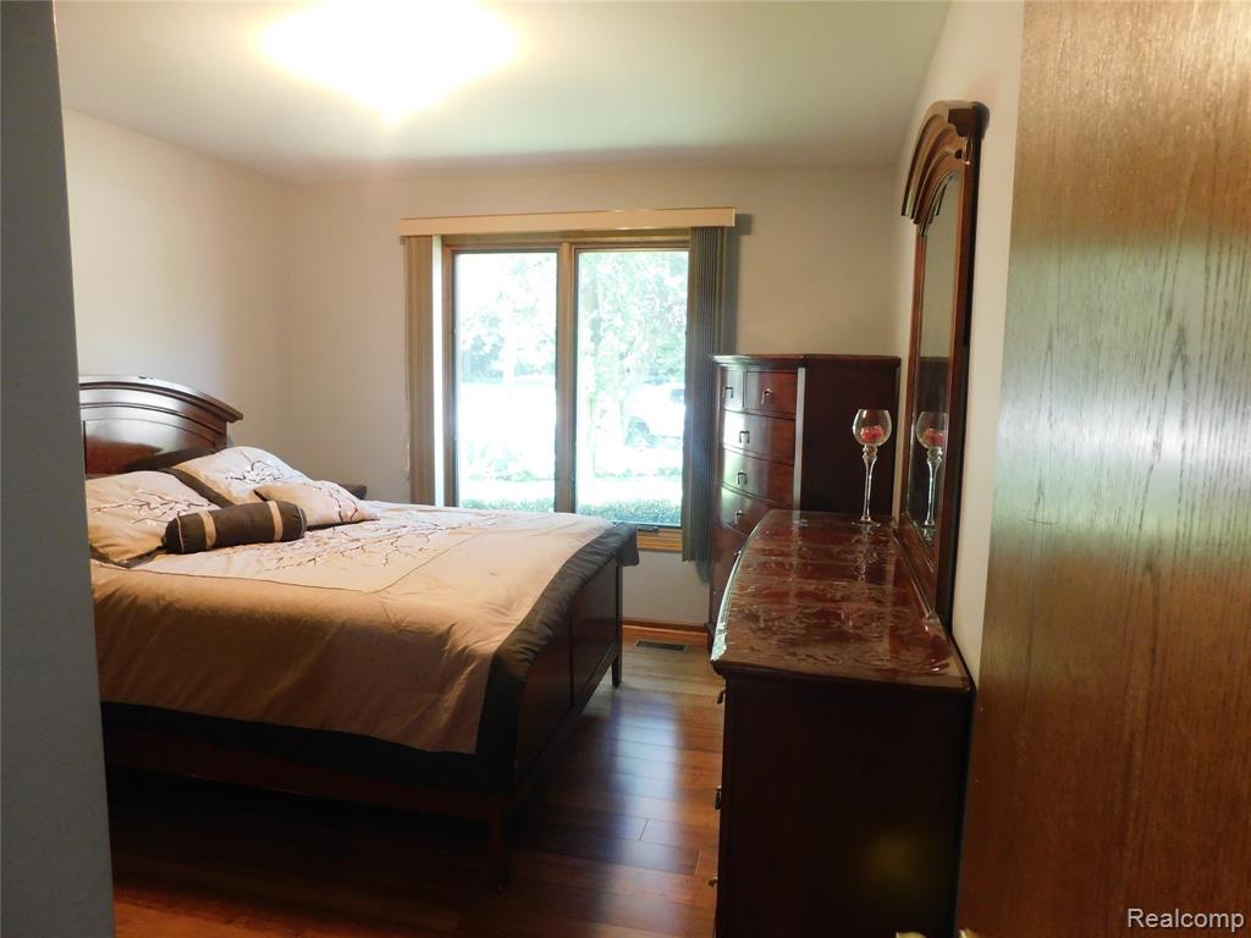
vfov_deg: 58.9
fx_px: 831
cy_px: 469
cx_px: 626
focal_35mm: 23
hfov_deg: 73.9
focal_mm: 4
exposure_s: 1/25
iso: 400
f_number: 3
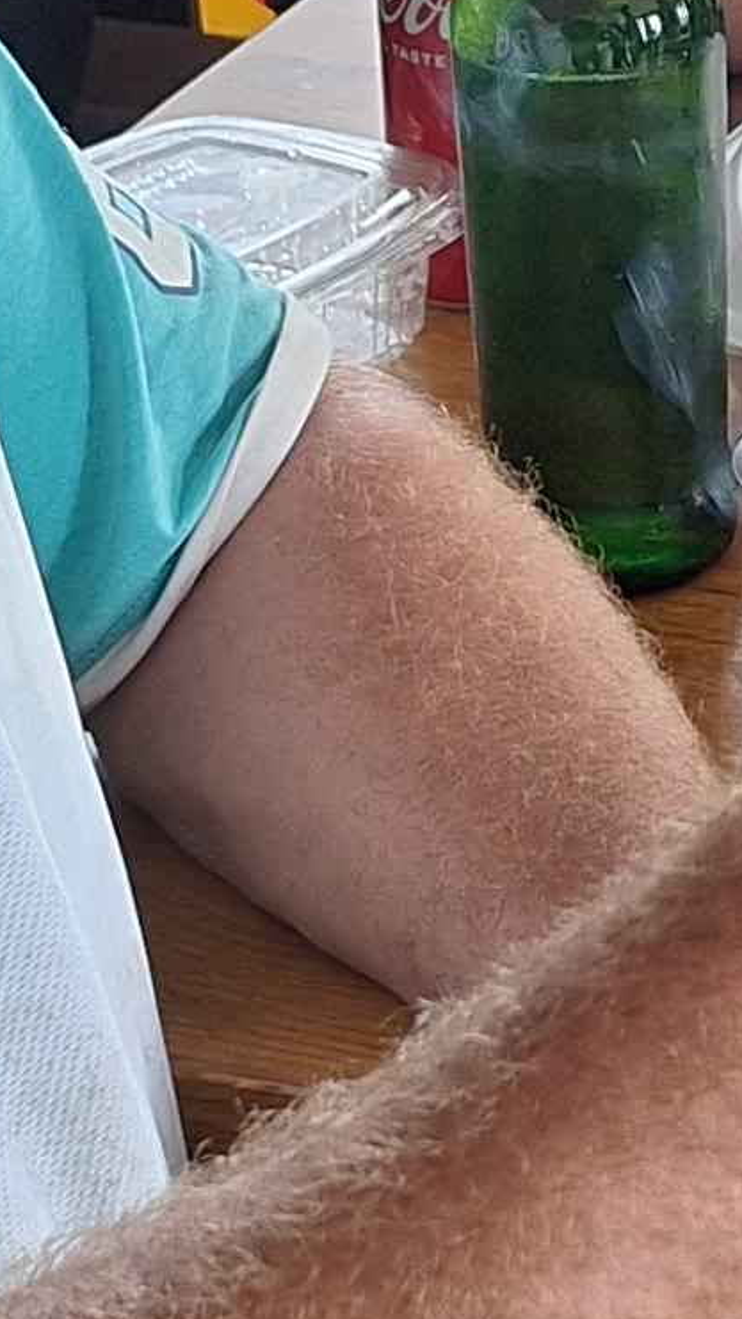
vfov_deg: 15.5
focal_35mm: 138
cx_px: 1304
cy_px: 335
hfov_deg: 8.5
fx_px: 4825
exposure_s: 1/50
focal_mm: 5.54
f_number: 1.8
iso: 80
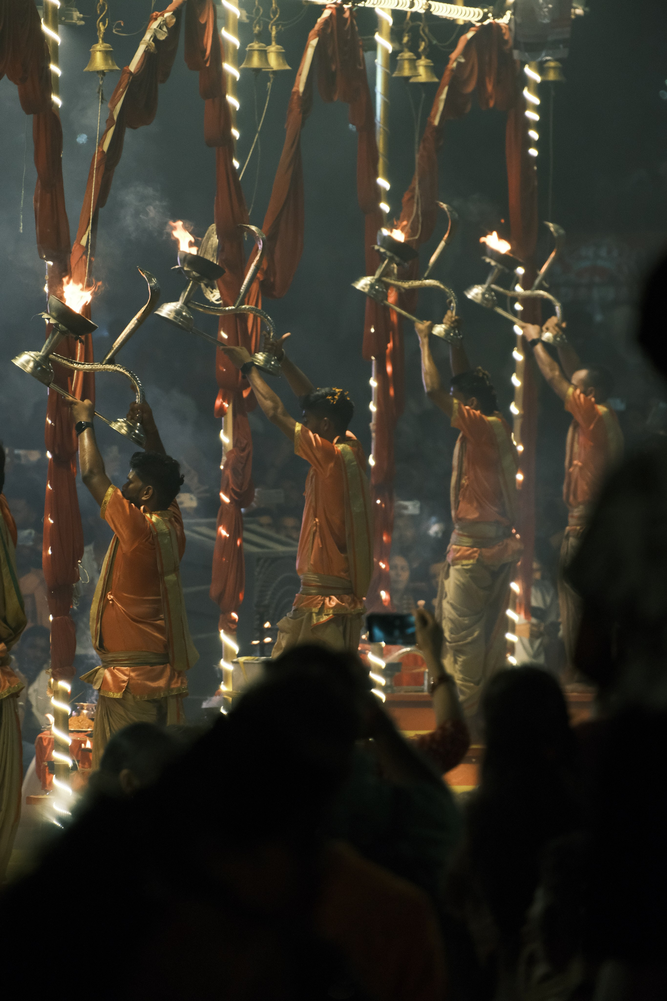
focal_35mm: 347
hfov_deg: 4.0
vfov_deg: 5.9
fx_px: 9643
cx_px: 334
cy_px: 500
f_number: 5.6
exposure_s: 1/120
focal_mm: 231
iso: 3200
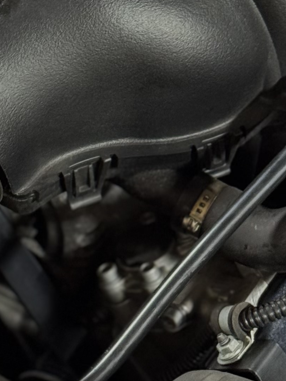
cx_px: 17
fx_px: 1971
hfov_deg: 8.3
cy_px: 30
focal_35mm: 179
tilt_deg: -46.8
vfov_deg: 11.0
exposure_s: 1/40
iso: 320
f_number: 1.78
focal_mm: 6.76
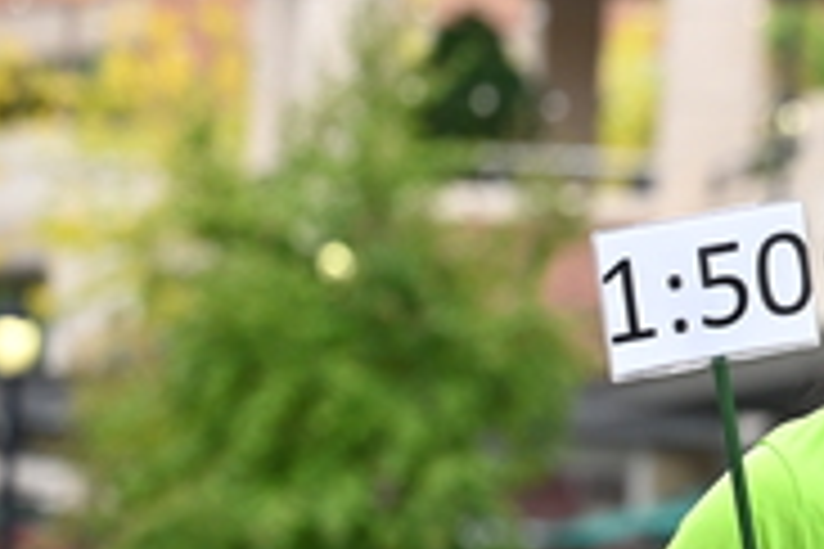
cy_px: 425
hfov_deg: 8.2
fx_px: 5699
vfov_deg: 5.5
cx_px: 1090
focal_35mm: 249
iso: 800
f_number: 2.8
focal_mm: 83
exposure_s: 1/2000
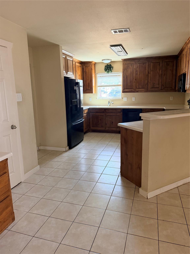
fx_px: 176
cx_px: 95
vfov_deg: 71.6
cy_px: 127
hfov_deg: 56.8
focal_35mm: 24
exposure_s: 1/60
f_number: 1.78
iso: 400
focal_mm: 6.76
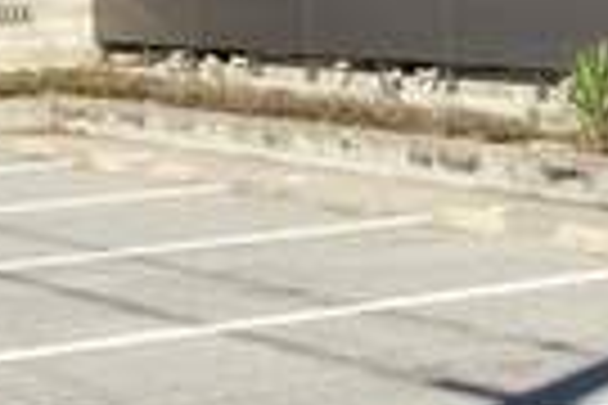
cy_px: 396
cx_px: 342
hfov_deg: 15.3
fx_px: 2263
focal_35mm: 134
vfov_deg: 10.2
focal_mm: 4.15
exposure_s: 1/2639
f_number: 2.2
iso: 32
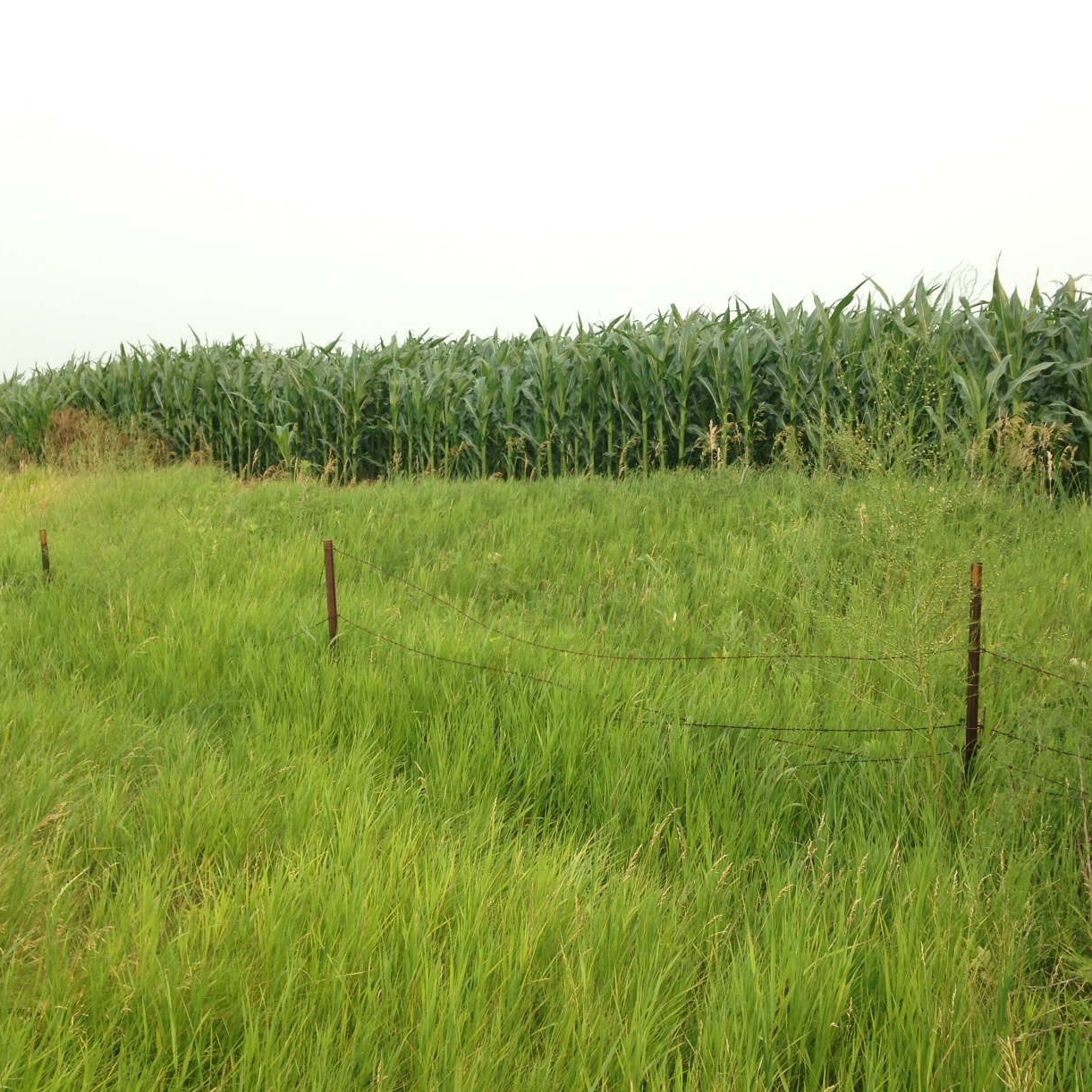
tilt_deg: -4.9
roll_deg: +1.8
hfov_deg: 42.8
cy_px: 546
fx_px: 1392
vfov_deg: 42.8
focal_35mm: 39
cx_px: 589
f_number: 2.4
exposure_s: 1/547
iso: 50
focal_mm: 4.12
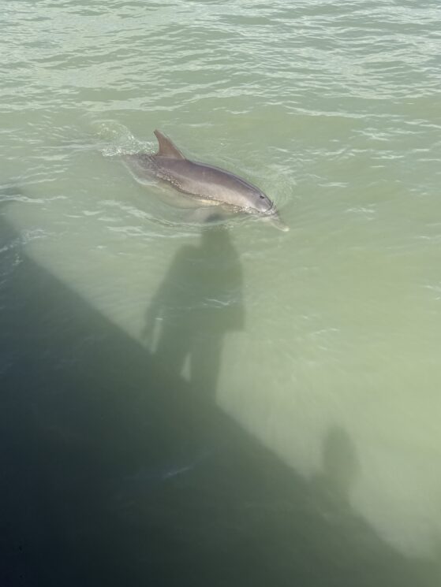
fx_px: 560
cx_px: 202
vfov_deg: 55.2
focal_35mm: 33
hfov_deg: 42.9
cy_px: 263
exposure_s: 1/2445
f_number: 1.78
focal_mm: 6.76
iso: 80
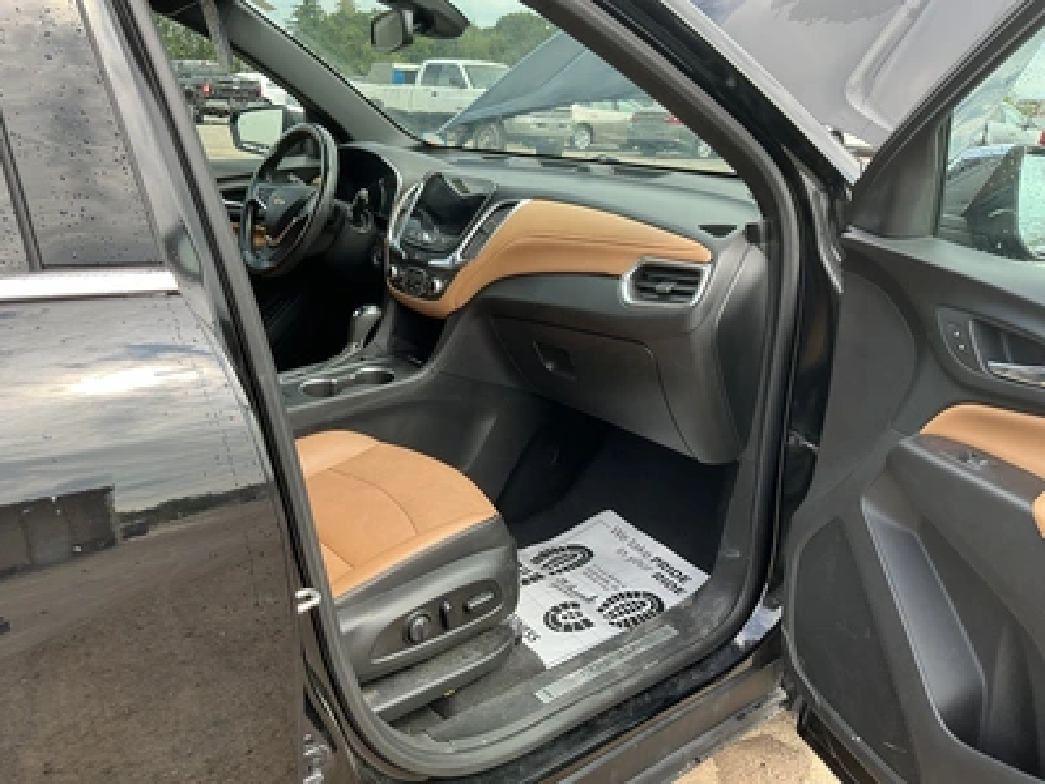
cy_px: 392
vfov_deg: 49.7
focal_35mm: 28
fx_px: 845
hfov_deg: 63.4
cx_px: 522
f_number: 1.8
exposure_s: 1/220
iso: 20
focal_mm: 3
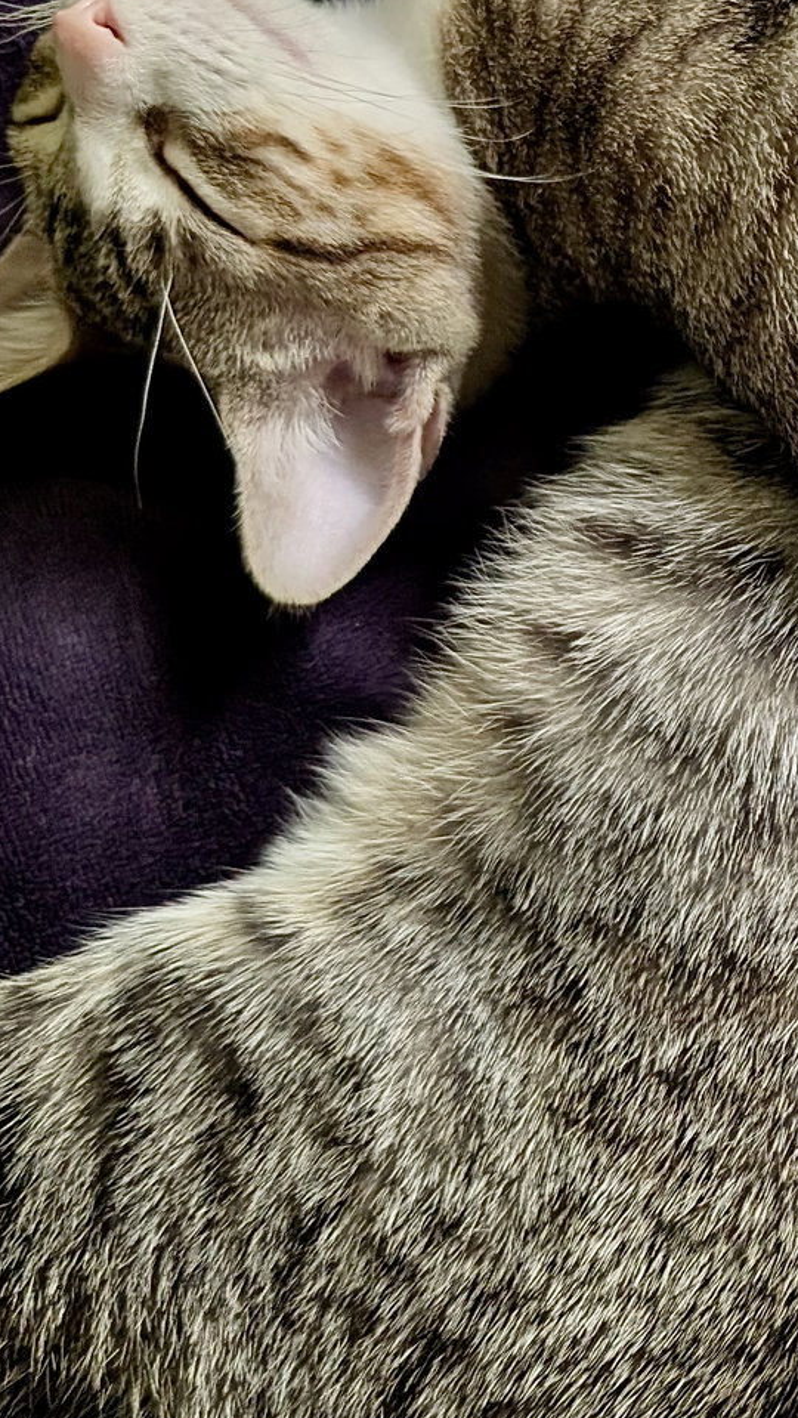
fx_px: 2180
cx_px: 1099
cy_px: 527
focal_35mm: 58
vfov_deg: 35.8
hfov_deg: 18.9
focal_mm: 6.9
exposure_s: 1/96.1
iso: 796
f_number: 1.68
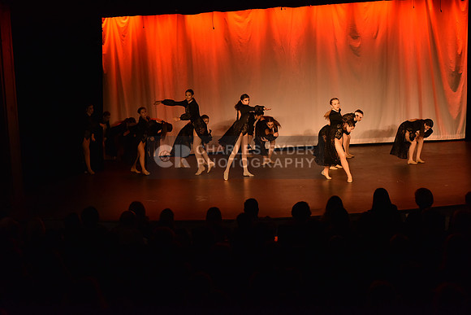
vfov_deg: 19.5
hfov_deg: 28.8
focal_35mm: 70
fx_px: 916
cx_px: 236
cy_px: 158
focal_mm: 70
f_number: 4
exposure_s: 1/250
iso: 2000
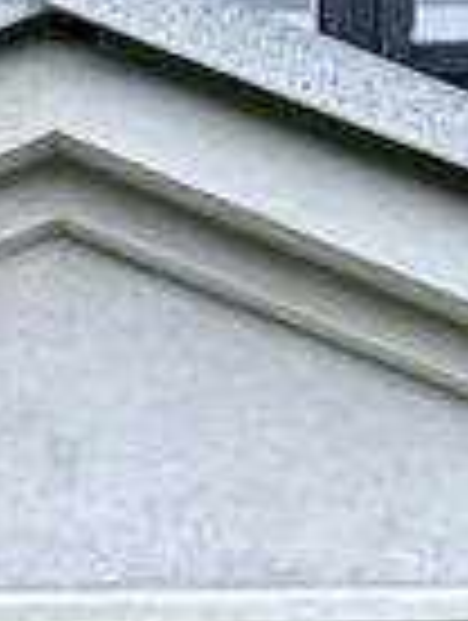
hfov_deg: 4.2
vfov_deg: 5.1
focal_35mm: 356
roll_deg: -0.2
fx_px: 6398
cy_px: 2133
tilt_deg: -1.9
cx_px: 54
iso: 500
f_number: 1.78
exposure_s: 1/40
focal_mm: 6.76
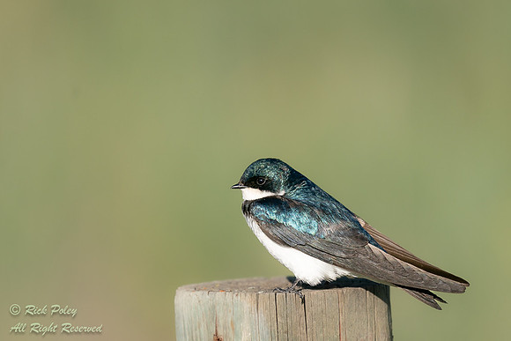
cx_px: 258
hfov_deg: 2.4
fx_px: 12166
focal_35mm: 857
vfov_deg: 1.6
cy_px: 199
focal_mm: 600
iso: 640
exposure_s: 1/2500
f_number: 6.3
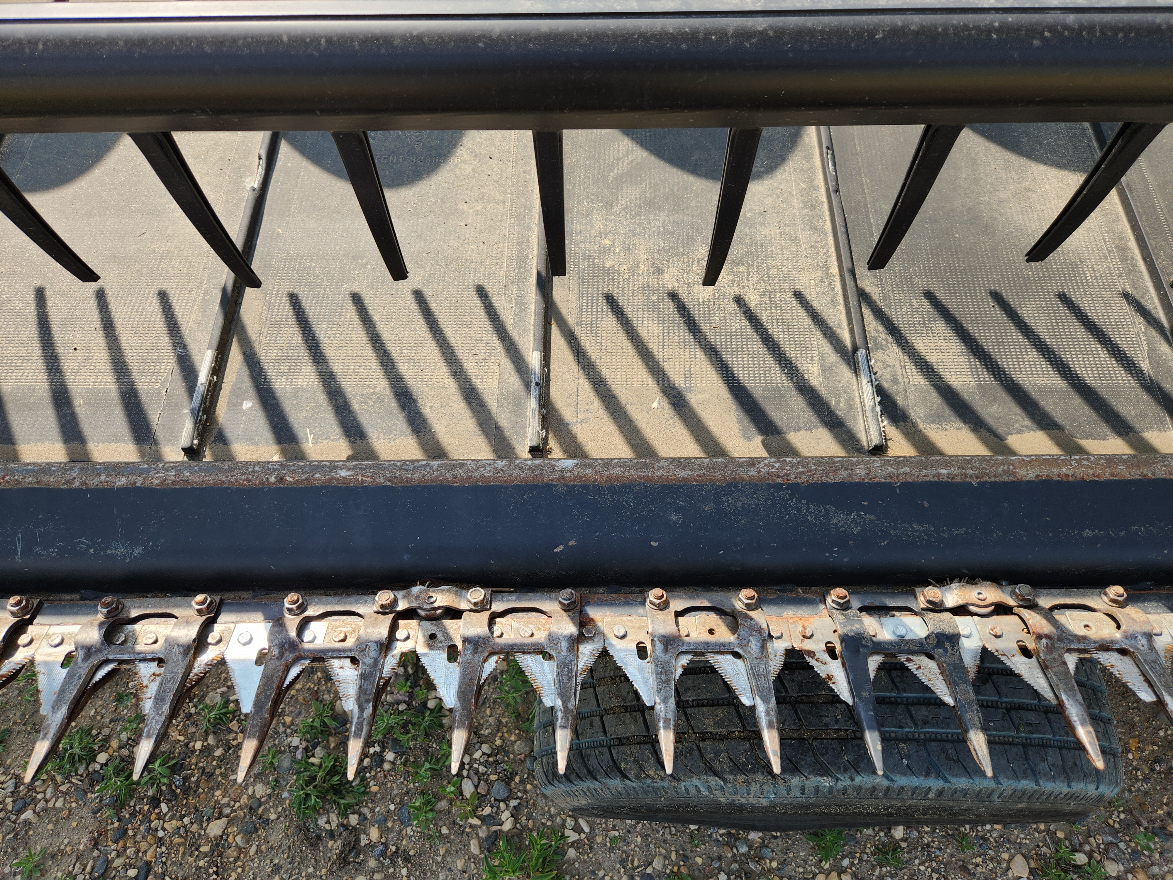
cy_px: 440
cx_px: 586
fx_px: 779
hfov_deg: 73.9
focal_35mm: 23
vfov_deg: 58.9
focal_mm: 5.4
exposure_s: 1/479
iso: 20
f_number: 1.8
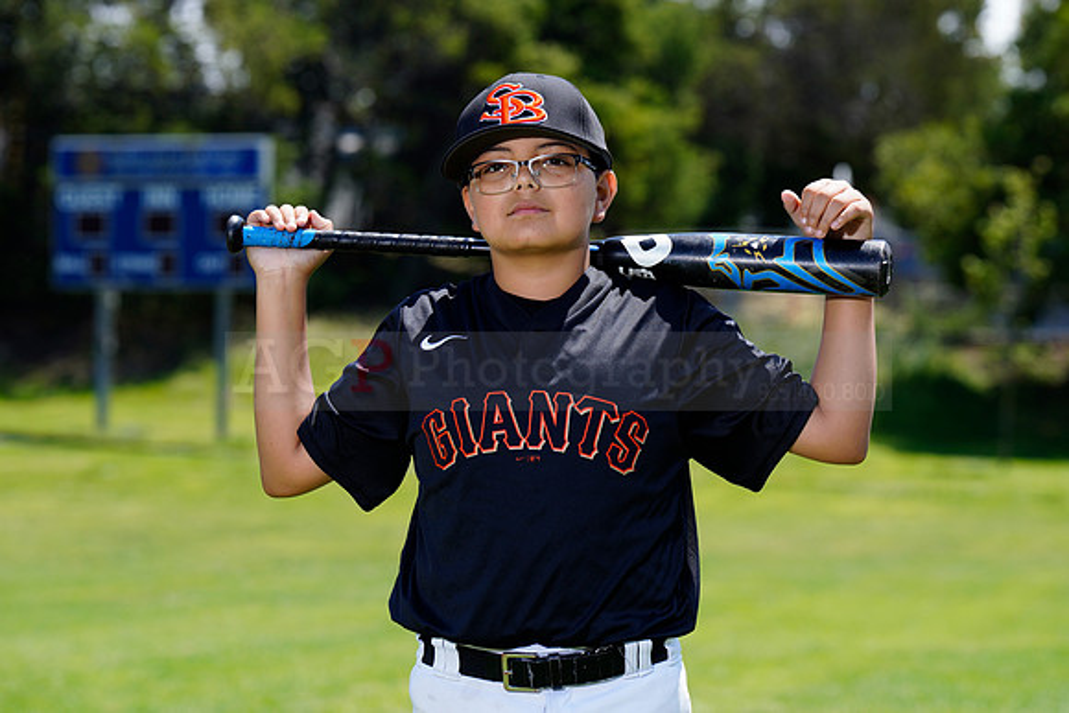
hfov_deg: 14.1
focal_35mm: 146
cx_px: 534
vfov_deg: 9.4
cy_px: 356
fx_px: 4336
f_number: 6.3
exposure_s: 1/250
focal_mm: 146
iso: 100
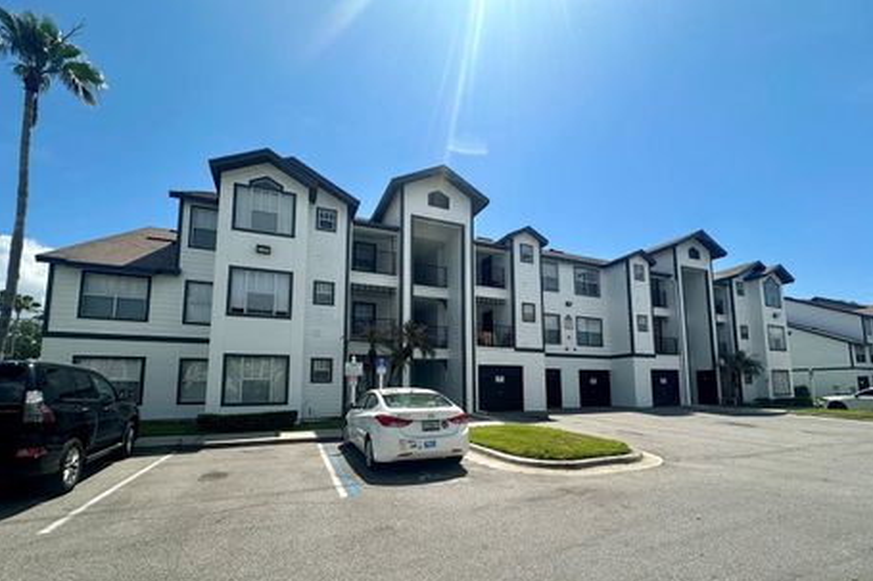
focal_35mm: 16
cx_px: 447
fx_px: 388
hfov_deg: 96.7
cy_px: 342
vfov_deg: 73.1
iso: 50
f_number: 2.2
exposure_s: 1/2020
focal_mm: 2.22
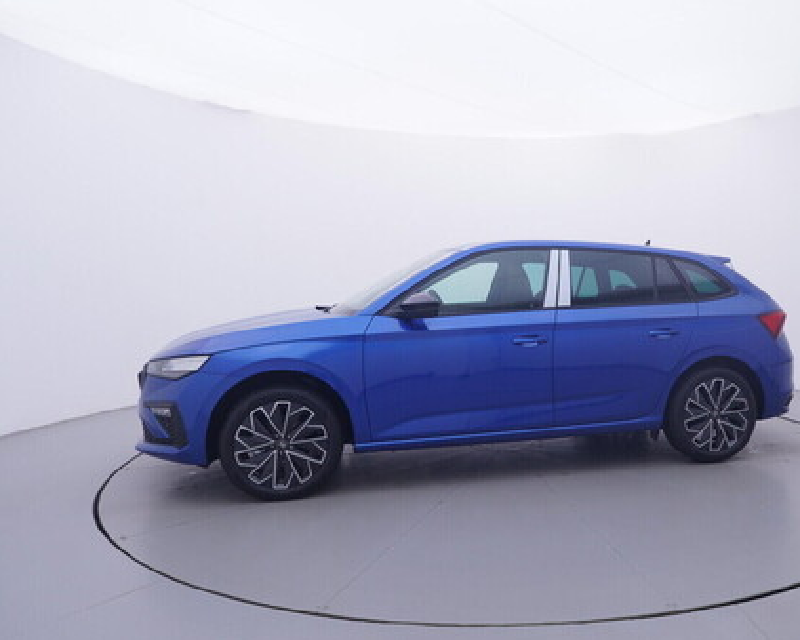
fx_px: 654
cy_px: 315
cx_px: 521
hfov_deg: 61.7
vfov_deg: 52.2
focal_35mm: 28
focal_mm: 15
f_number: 5
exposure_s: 1/80
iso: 200
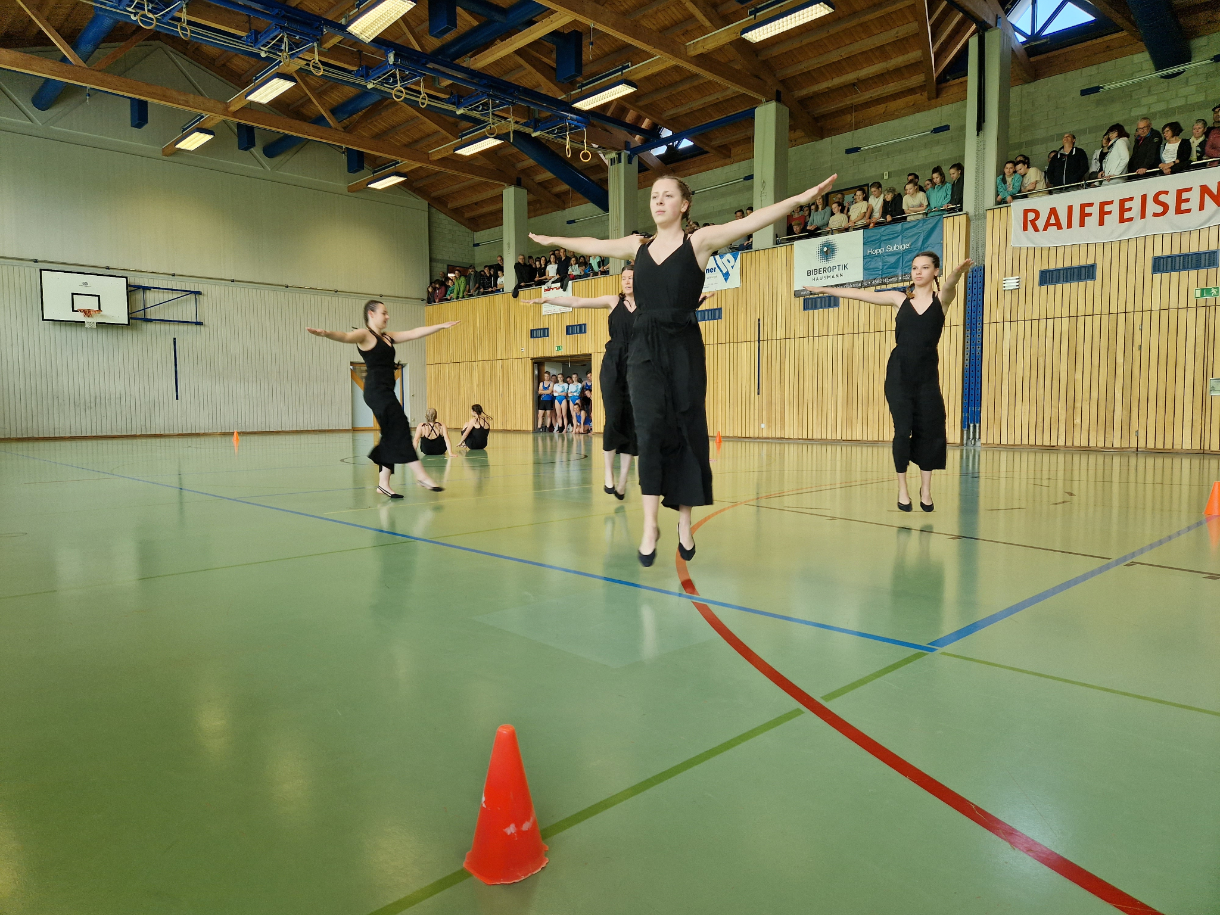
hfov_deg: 73.9
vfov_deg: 58.9
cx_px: 610
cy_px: 458
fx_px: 811
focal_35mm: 23
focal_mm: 5.4
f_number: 1.8
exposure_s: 1/100
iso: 64
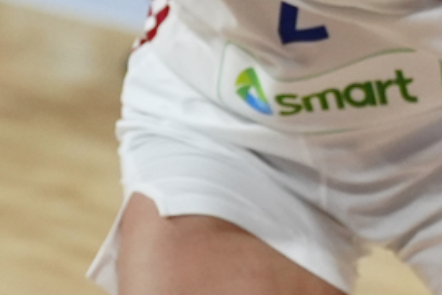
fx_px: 3845
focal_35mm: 313
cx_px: 350
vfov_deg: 4.4
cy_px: -142
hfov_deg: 6.6
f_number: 2.8
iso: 2000
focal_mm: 70
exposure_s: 1/2000
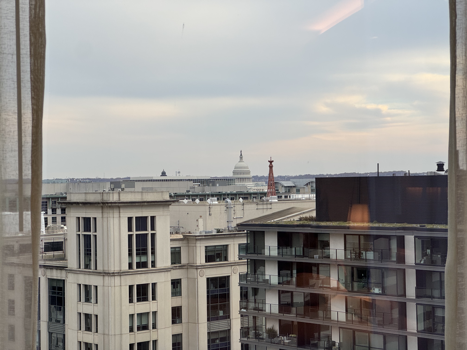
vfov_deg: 19.1
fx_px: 1039
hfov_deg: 25.3
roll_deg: +0.7
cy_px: 175
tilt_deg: -0.3
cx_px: 234
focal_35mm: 77
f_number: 2.8
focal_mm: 9
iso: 64
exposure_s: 1/120
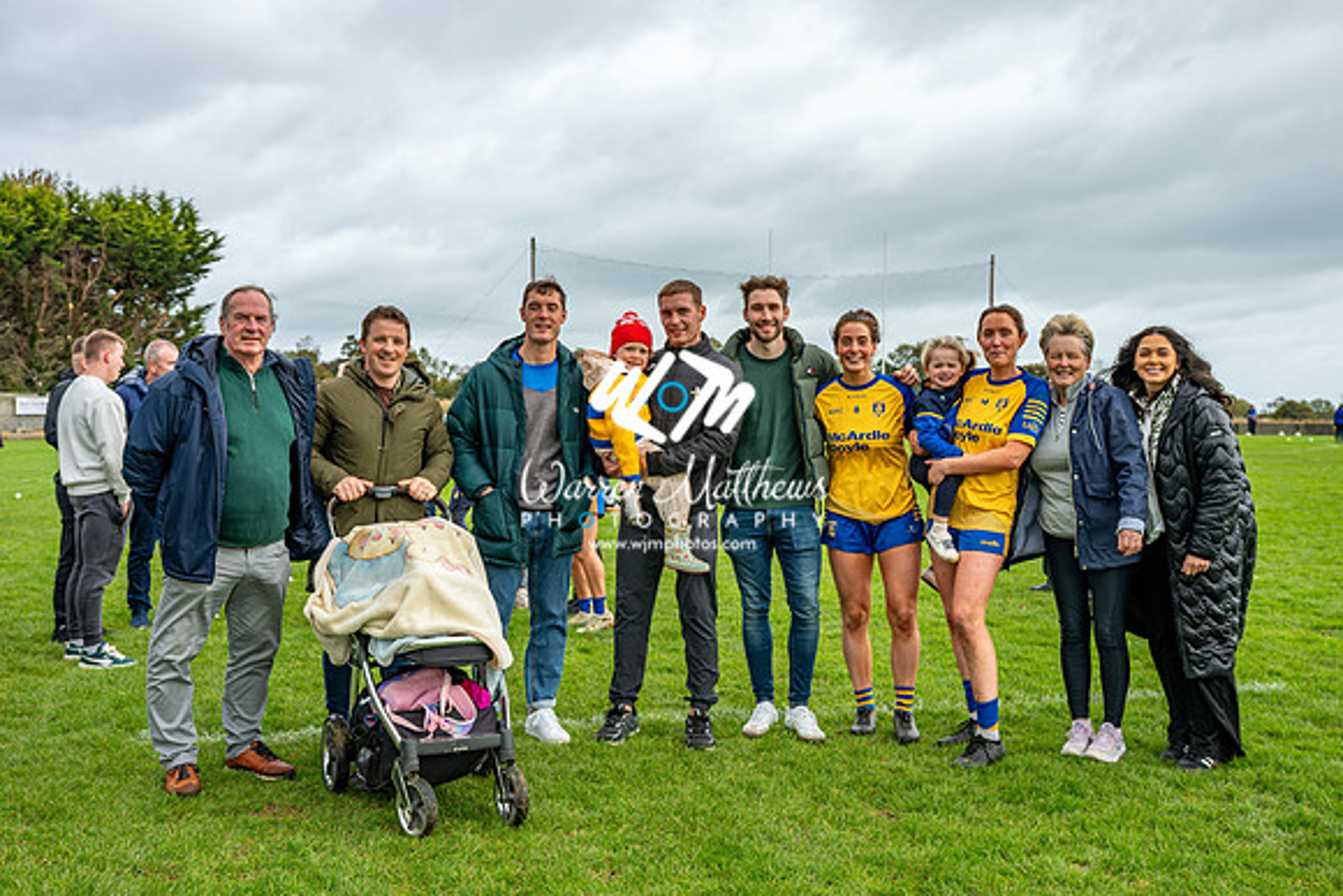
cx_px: 672
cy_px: 448
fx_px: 1381
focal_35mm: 37
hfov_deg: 51.9
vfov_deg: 36.0
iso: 100
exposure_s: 1/320
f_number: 5
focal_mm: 37
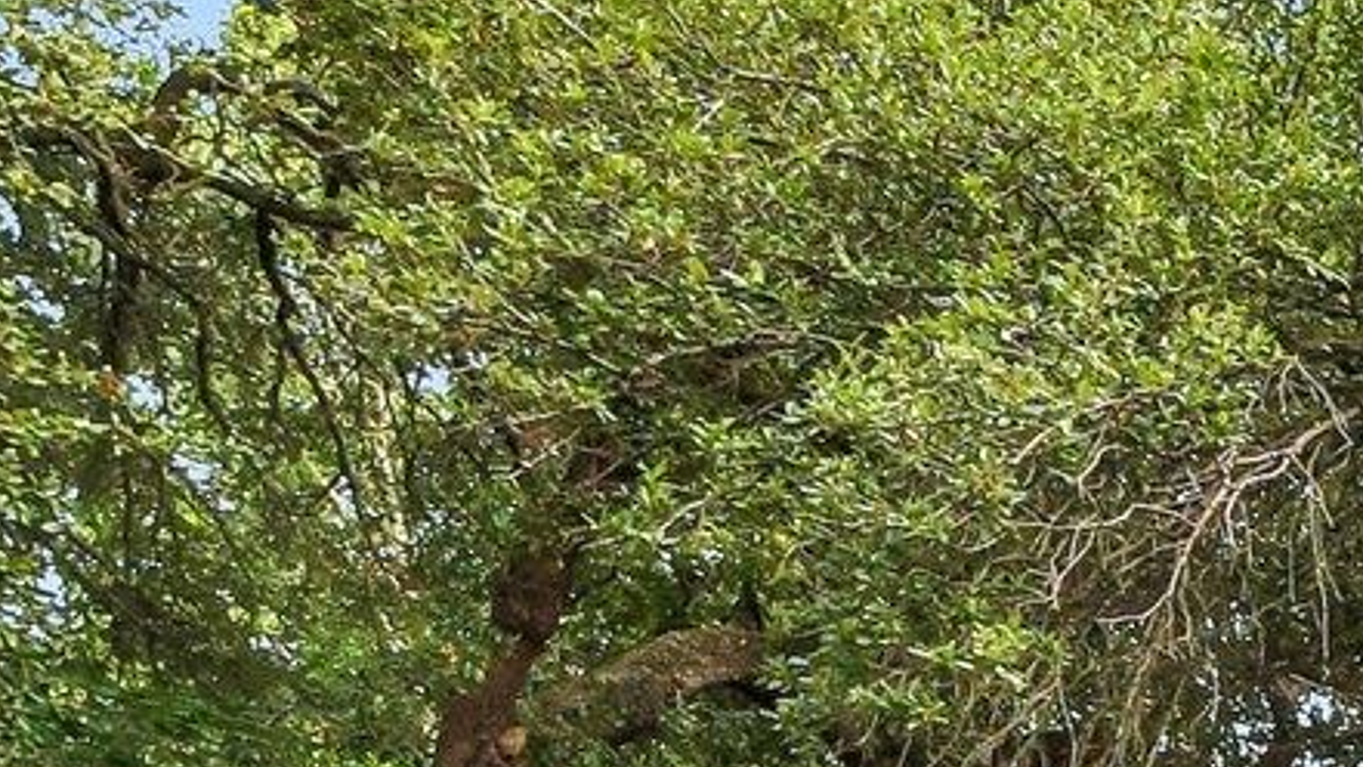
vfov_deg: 15.0
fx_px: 2638
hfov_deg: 20.1
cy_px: 1236
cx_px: 2503
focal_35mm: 73
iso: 400
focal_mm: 10
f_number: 8
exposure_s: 1/125
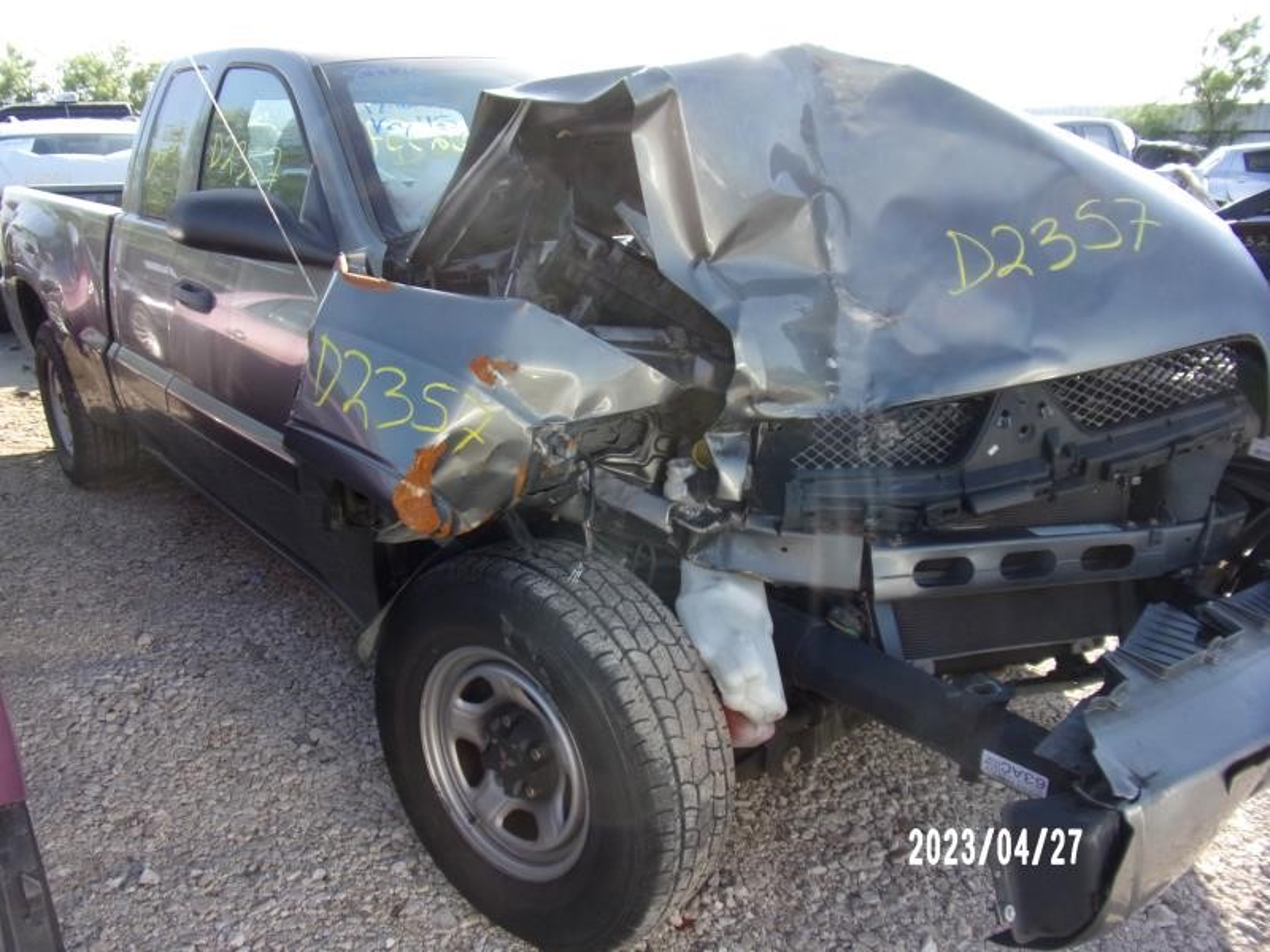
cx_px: 635
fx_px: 881
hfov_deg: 71.6
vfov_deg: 56.8
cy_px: 476
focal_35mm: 24
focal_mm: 4.3
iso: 80
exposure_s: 1/250
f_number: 3.3
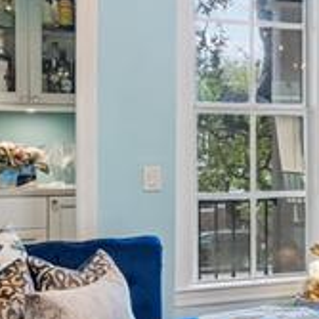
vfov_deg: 22.2
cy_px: 143
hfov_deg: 17.4
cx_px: 596
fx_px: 813
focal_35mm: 78
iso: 100
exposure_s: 1/10
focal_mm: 10
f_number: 7.1
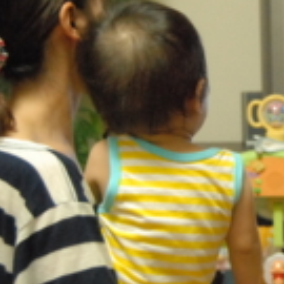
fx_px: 910
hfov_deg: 16.9
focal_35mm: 98
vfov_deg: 17.7
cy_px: 137
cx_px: 353
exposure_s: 1/60
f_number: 4
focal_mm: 26
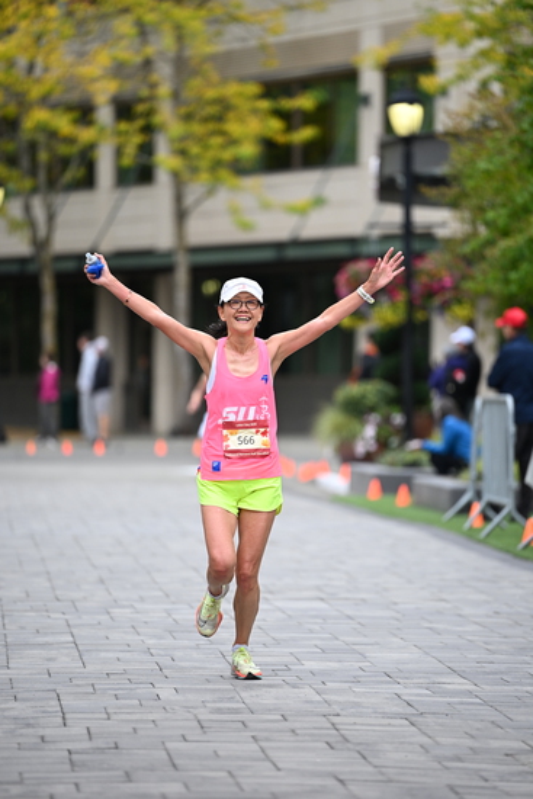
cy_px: 400
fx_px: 4439
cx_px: 266
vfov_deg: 10.3
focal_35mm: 200
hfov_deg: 6.9
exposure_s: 1/2000
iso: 640
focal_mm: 200
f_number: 2.8
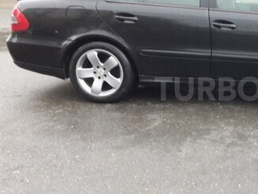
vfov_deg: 26.1
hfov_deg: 32.5
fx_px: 418
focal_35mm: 56
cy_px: 89
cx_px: 235
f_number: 1.9
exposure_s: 1/17
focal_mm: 3.7
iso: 250
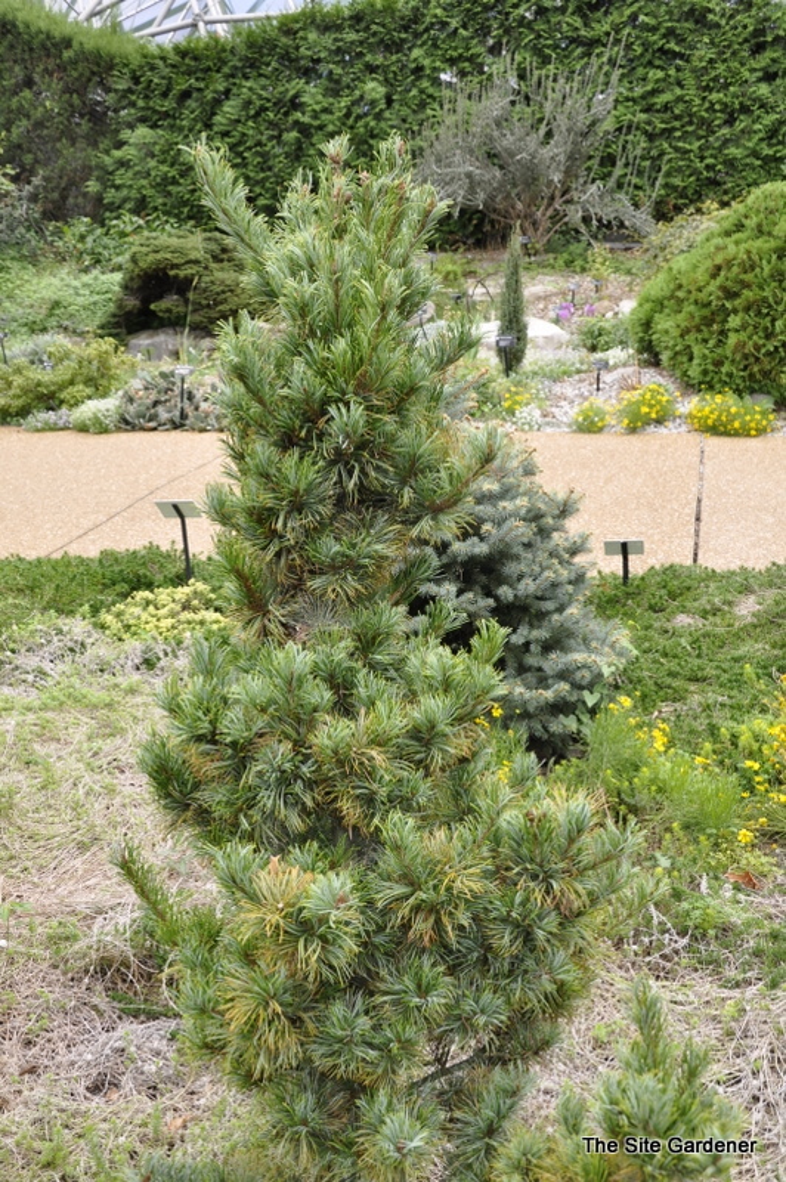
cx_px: 393
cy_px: 591
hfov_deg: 36.8
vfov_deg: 53.2
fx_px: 1181
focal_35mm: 36
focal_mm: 24
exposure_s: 1/40
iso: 200
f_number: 6.3
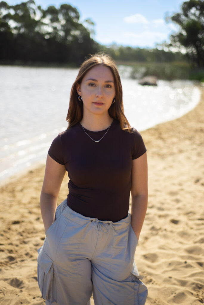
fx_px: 424
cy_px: 152
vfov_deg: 39.6
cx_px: 102
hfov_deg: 27.0
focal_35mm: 50
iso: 100
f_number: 2.5
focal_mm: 50
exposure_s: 1/4000
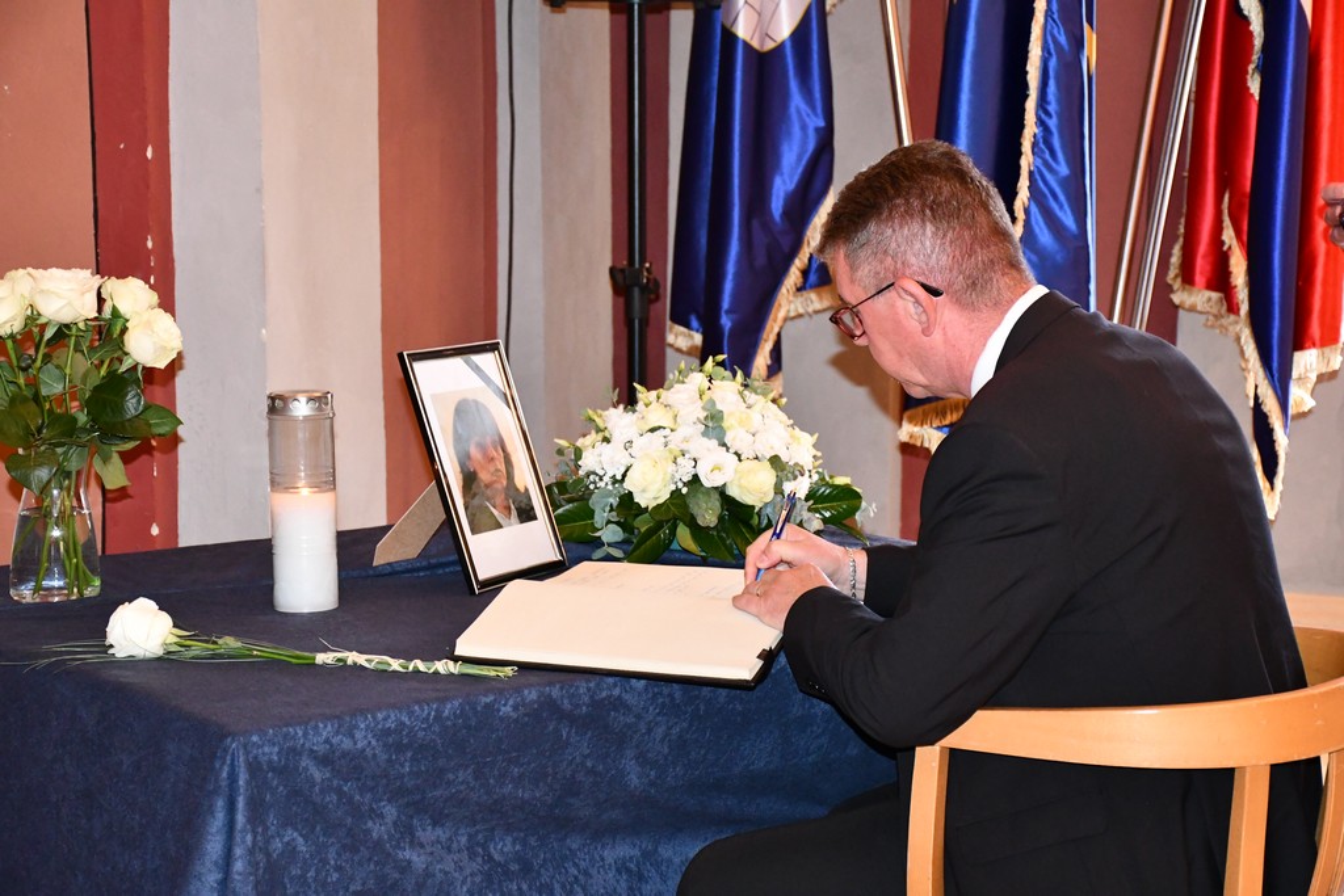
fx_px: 2800
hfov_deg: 27.0
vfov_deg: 18.2
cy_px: 448
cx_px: 672
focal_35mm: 75
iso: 3600
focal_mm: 50
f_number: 4.8
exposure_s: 1/60
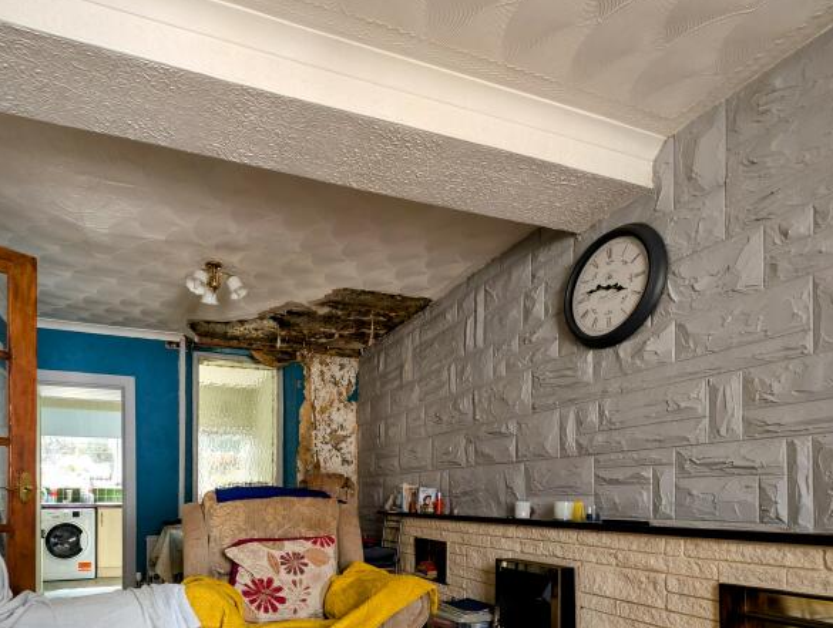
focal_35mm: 21
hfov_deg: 78.0
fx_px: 506
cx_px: 336
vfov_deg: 59.1
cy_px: 495
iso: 39
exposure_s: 1/38.1
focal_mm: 2.23
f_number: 1.95
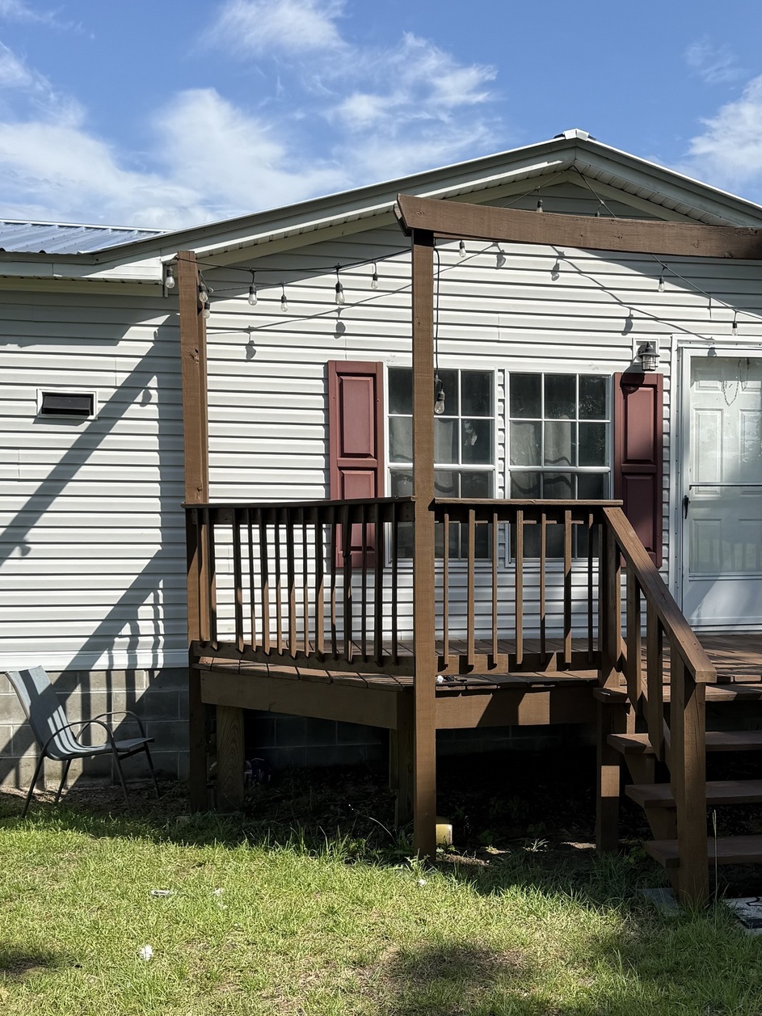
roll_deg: -0.3
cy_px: 602
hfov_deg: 32.2
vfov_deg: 42.8
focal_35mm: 44
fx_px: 1291
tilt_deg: -2.1
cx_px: 582
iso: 80
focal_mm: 6.76
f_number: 1.78
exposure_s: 1/3021
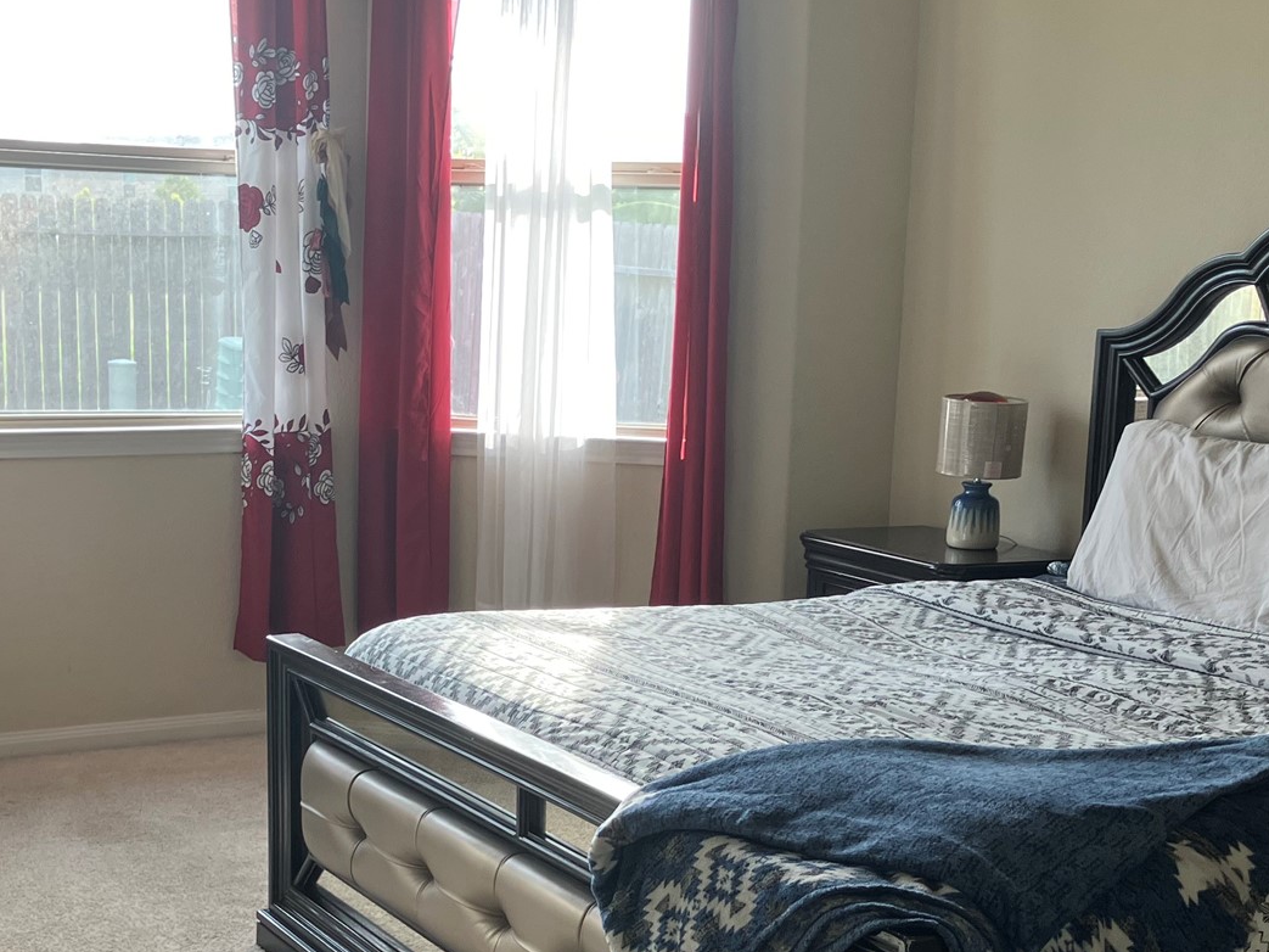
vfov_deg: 26.3
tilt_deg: -10.9
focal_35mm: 55
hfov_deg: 34.9
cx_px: 622
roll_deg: -0.9
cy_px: 676
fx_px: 2016
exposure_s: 1/120
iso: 64
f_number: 1.8
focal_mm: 3.99
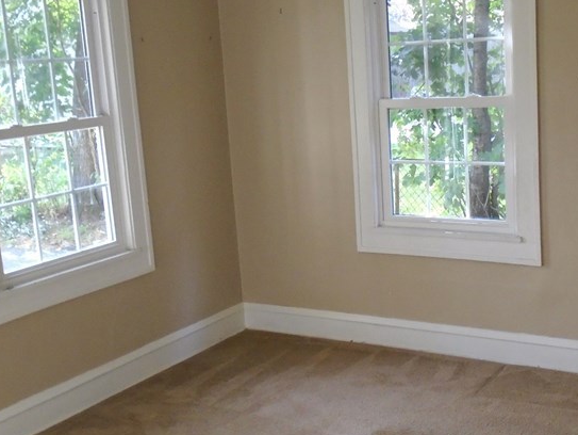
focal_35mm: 49
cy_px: 203
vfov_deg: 29.7
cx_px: 380
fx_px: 819
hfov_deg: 38.5
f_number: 3.2
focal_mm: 4.6
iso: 320
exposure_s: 1/50
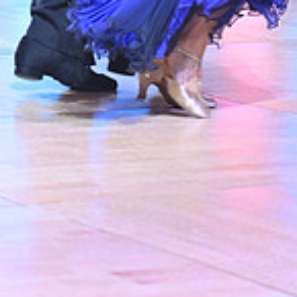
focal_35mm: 292
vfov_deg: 5.9
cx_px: 132
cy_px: -199
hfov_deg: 6.0
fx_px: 2834
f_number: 4
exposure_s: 1/250
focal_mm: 86
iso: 2000
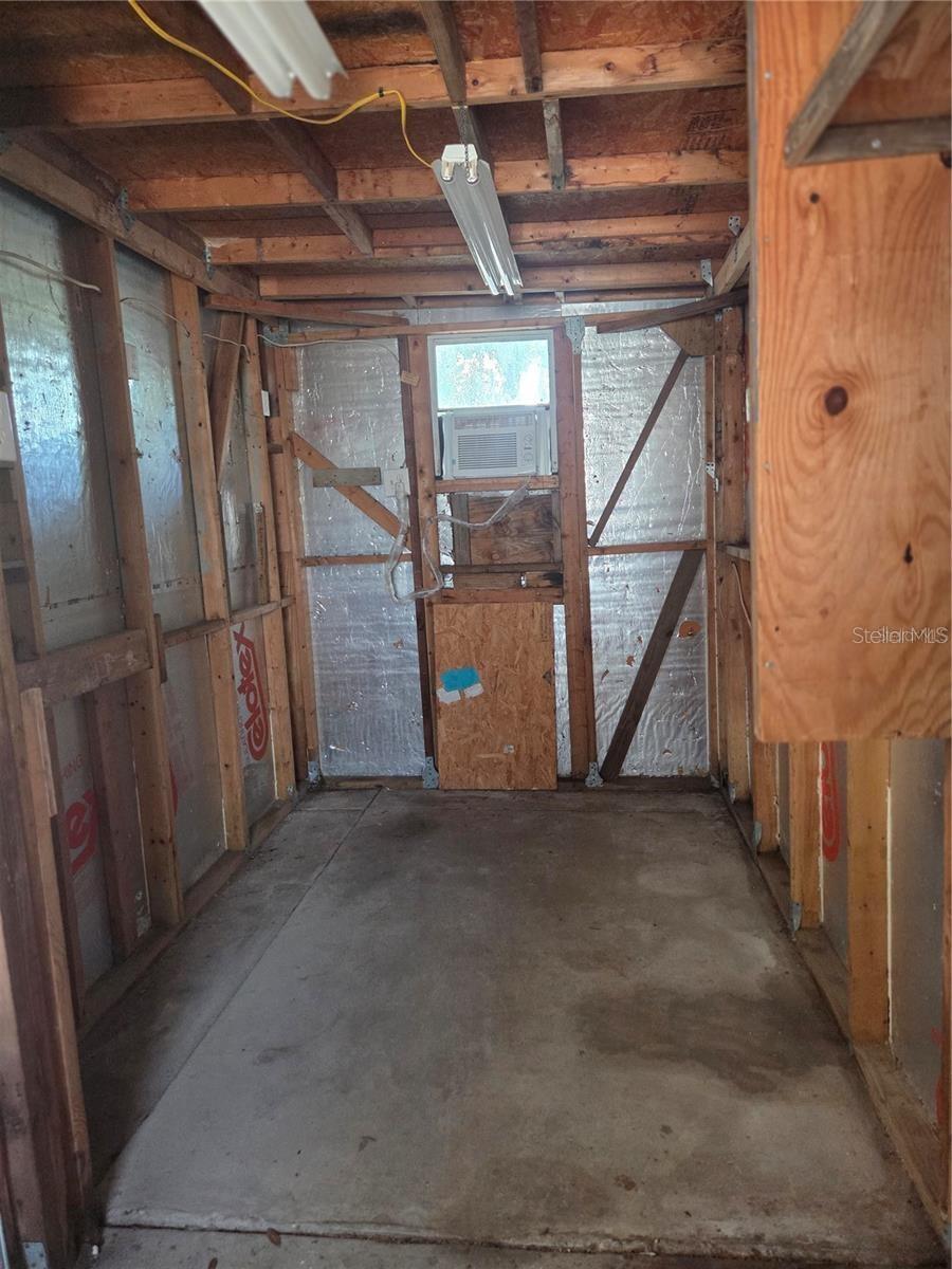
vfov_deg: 73.9
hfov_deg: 58.9
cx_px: 476
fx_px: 843
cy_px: 634
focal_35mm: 23
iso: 1250
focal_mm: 5.4
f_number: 1.8
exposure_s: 1/120
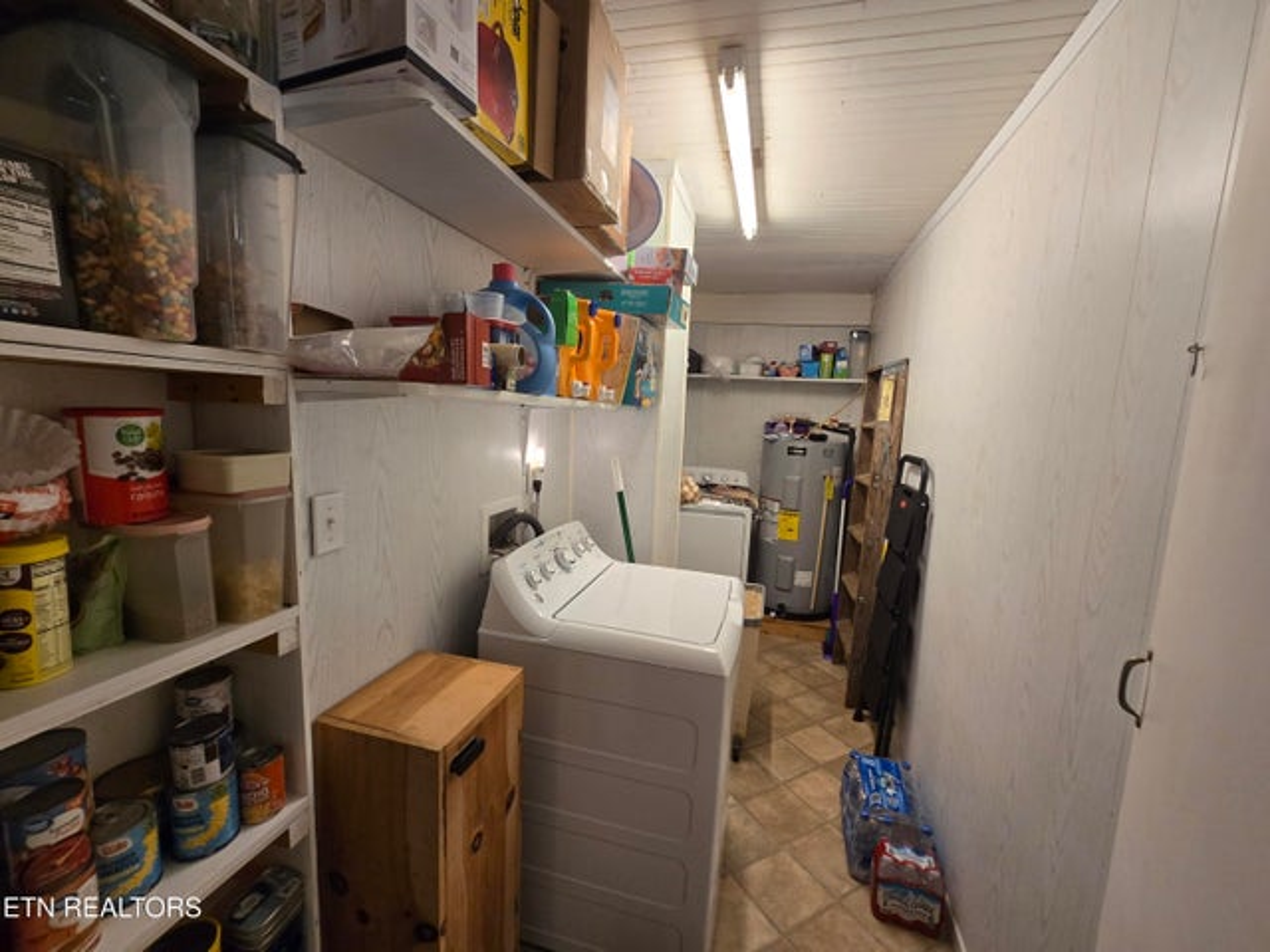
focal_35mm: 13
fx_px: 477
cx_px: 635
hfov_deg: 106.2
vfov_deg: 89.9
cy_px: 476
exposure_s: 1/60
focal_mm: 2.2
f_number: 2.2
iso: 160
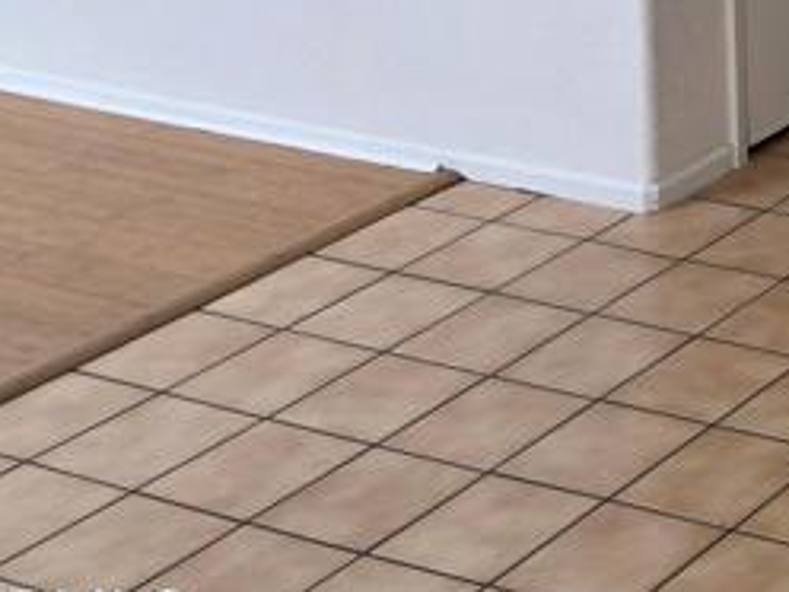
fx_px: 2165
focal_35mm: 95
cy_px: -493
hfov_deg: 16.1
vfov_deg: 13.8
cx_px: 1575
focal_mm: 6.3
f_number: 1.7
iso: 100
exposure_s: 1/120
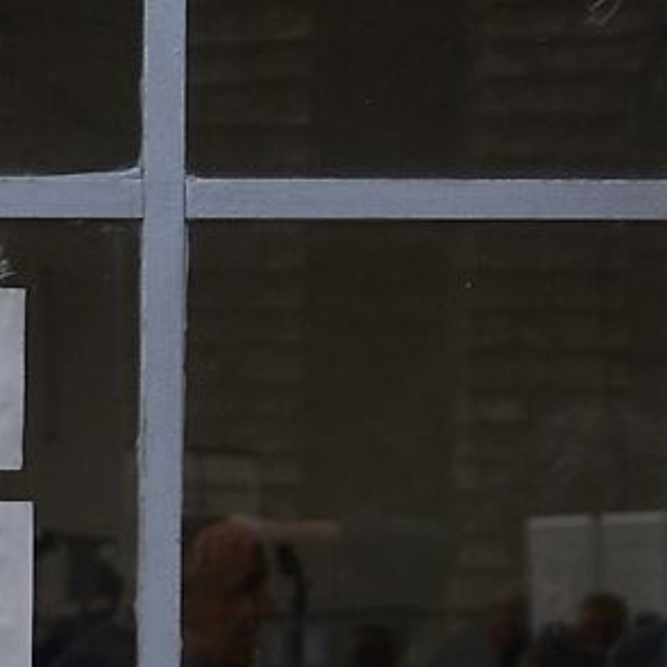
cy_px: 1055
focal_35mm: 194
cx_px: -978
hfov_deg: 8.2
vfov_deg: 8.8
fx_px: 4229
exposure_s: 1/500
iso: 200
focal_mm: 28
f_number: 2.8
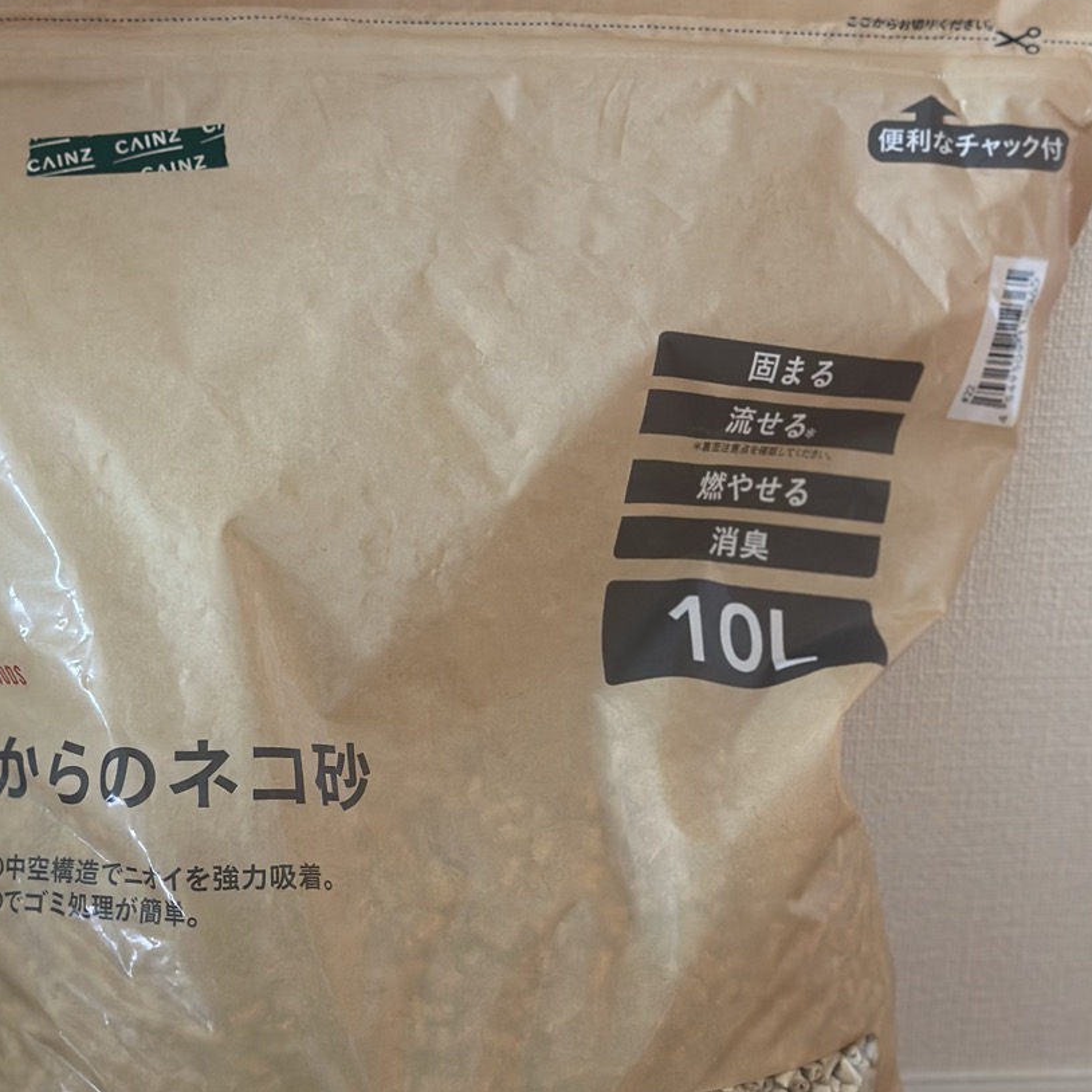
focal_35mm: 73
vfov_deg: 23.6
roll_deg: -0.2
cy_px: 724
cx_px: 424
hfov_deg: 23.6
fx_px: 2605
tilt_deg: -24.0
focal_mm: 6.86
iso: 400
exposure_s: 1/60
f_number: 1.78
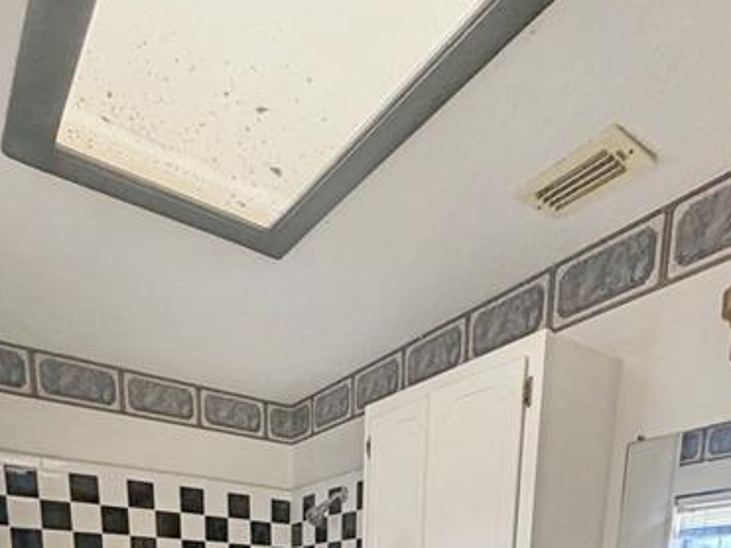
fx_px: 612
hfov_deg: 61.6
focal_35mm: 29
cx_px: 349
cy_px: 739
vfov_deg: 33.0
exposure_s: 1/83
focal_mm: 2.22
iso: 320
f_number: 2.2
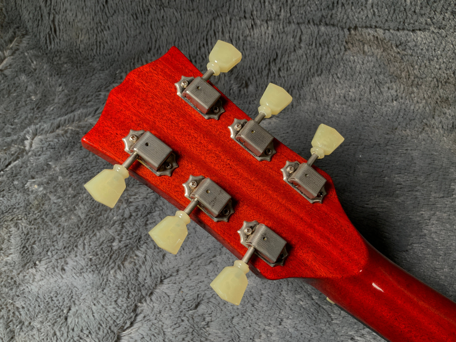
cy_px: 171
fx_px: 382
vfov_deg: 48.2
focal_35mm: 29
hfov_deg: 61.7
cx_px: 228
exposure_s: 1/104
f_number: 1.8
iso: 32
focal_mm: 3
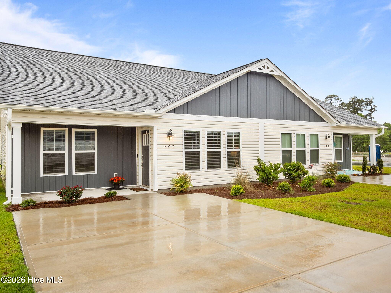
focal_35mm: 28
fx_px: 316
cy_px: 146
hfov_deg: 63.4
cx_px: 196
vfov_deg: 49.7
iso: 200
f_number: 5.6
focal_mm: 14
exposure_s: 1/160
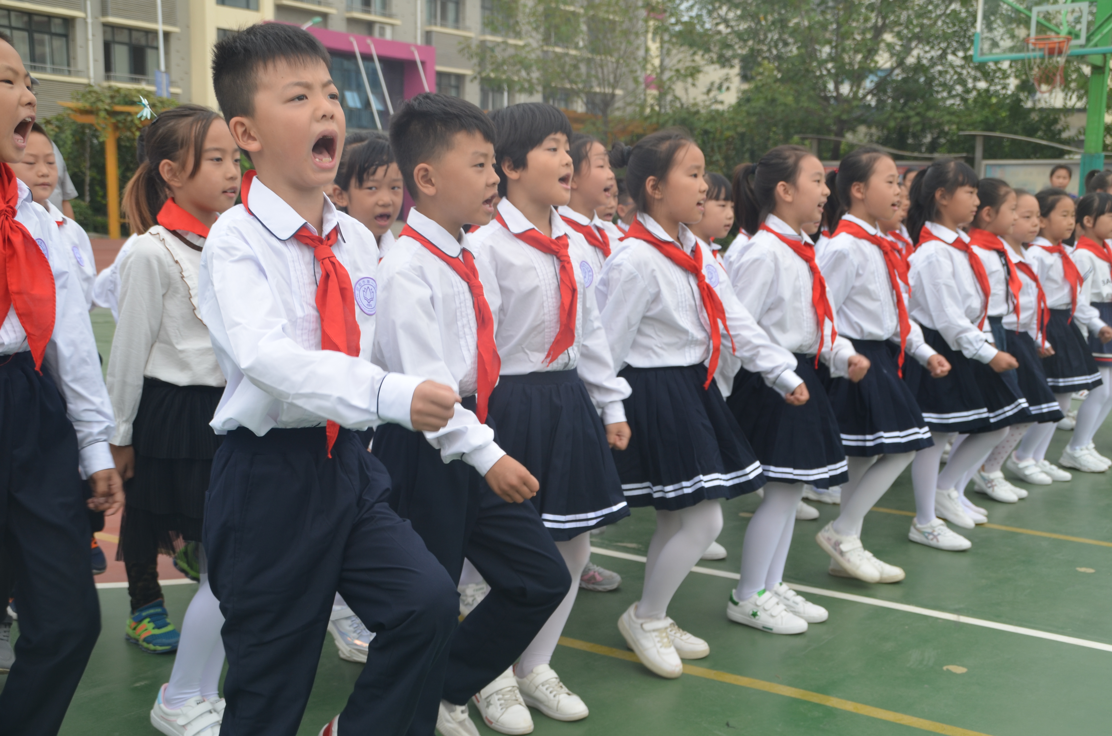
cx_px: 556
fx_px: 1480
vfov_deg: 28.0
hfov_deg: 41.2
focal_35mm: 48
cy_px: 368
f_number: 7.1
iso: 200
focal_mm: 32
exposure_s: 1/200
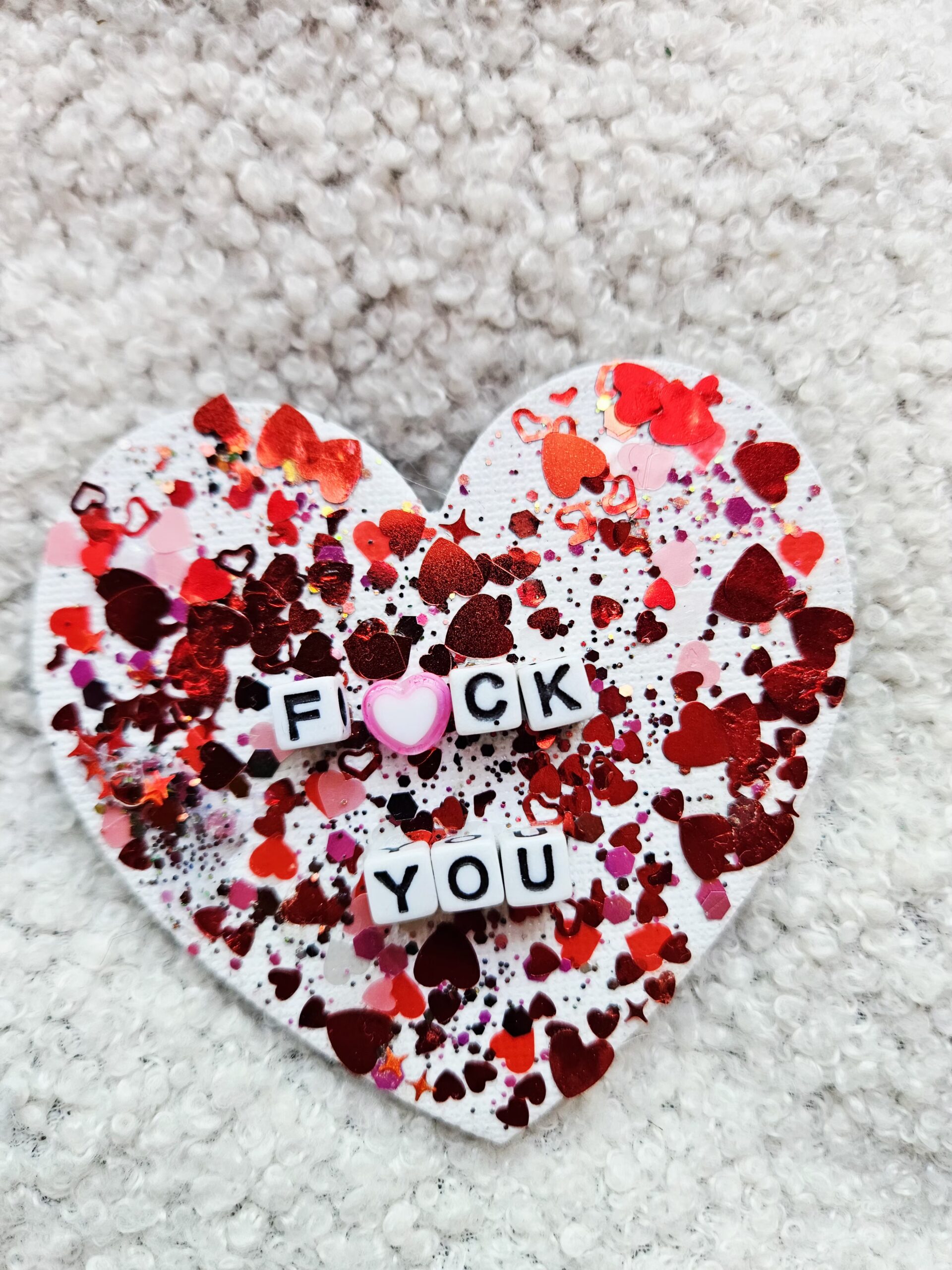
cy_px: 635
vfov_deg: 73.9
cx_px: 476
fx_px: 843
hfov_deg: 58.9
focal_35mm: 23
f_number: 1.8
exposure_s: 1/120
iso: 160
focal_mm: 5.4
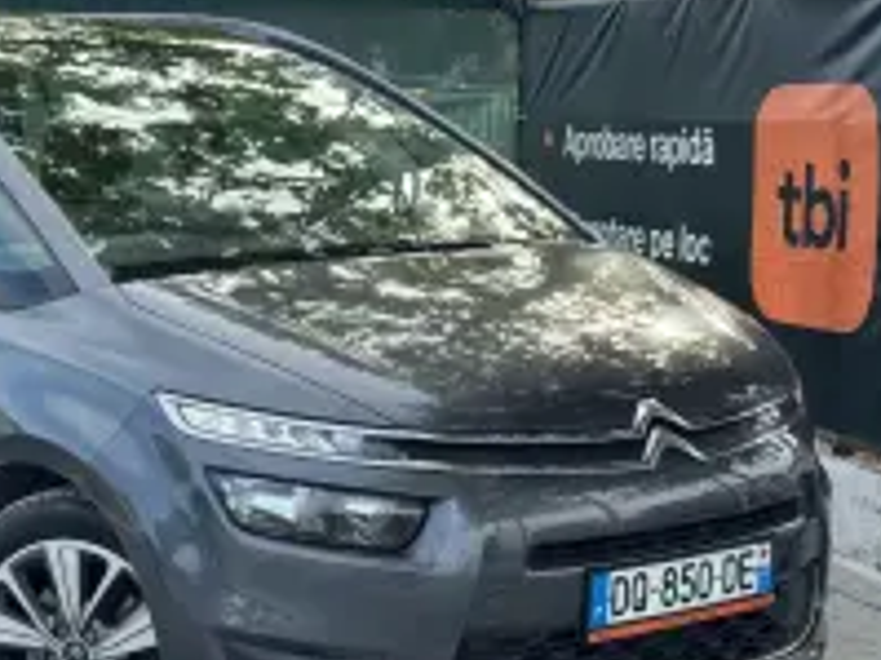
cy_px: 368
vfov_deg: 16.9
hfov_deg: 22.1
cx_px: 133
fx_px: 2213
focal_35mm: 87
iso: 64
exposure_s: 1/822
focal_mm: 6.76
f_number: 1.78
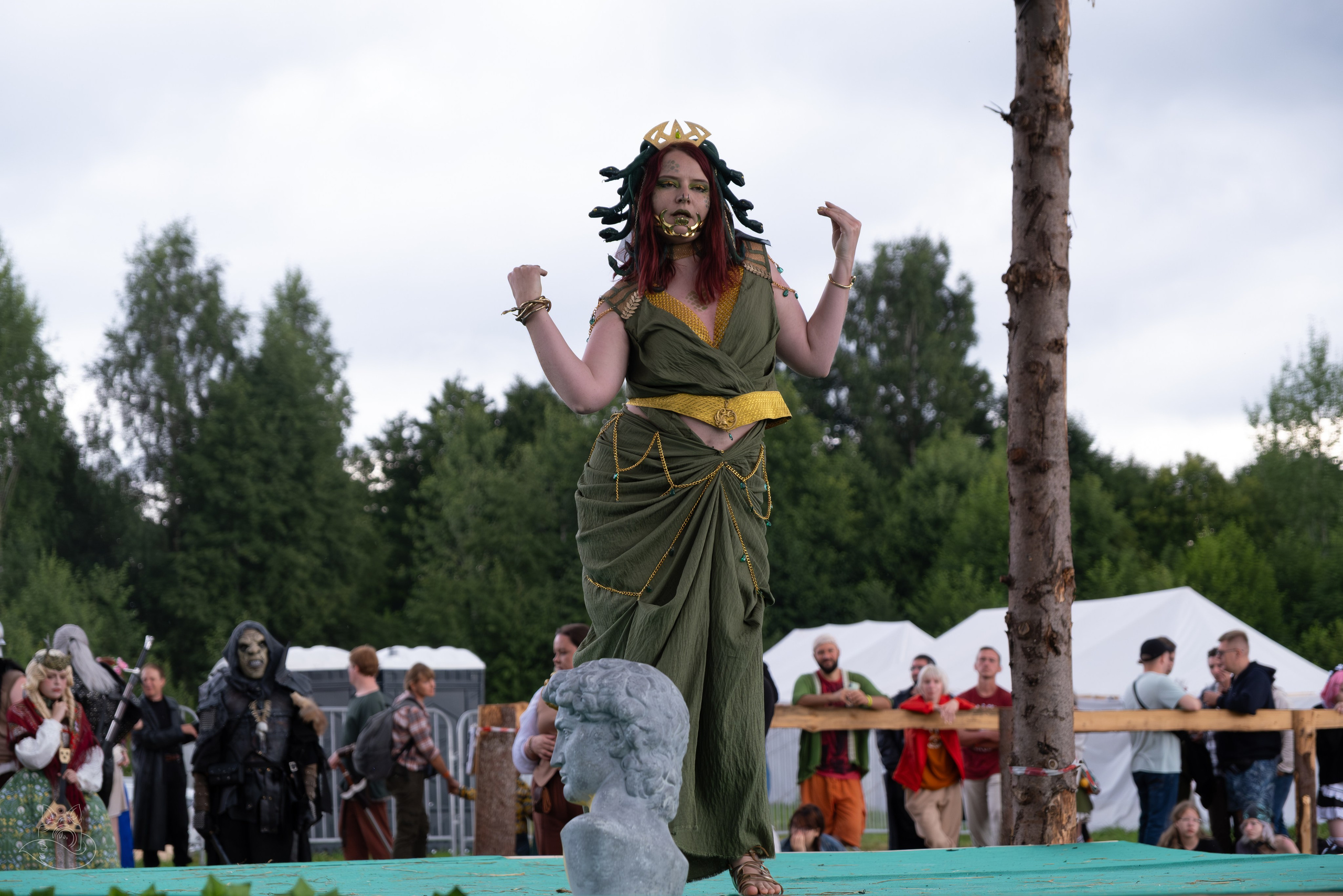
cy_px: 448
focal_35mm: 83
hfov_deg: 24.5
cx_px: 672
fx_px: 3096
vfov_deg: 16.5
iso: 800
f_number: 3.6
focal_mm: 55
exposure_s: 1/1000
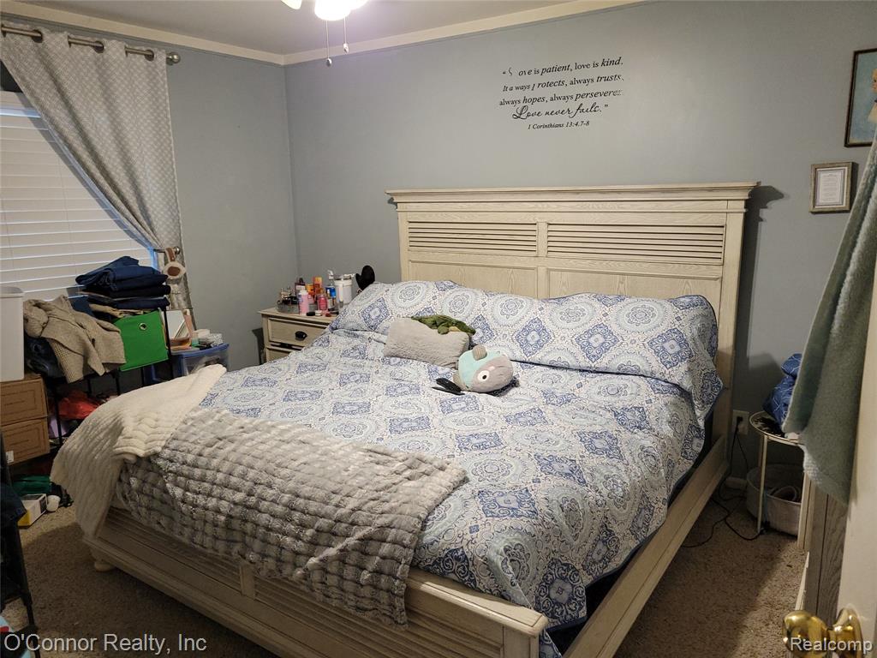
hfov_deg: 67.3
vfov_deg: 53.1
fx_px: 659
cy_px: 329
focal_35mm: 26
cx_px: 438
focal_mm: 5.4
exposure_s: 1/40
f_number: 1.8
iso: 250
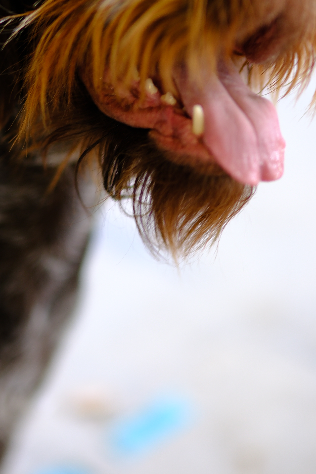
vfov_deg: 16.7
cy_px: 115
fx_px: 1606
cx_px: 105
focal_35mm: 122
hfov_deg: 11.2
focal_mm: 50
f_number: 1
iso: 160
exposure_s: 1/75
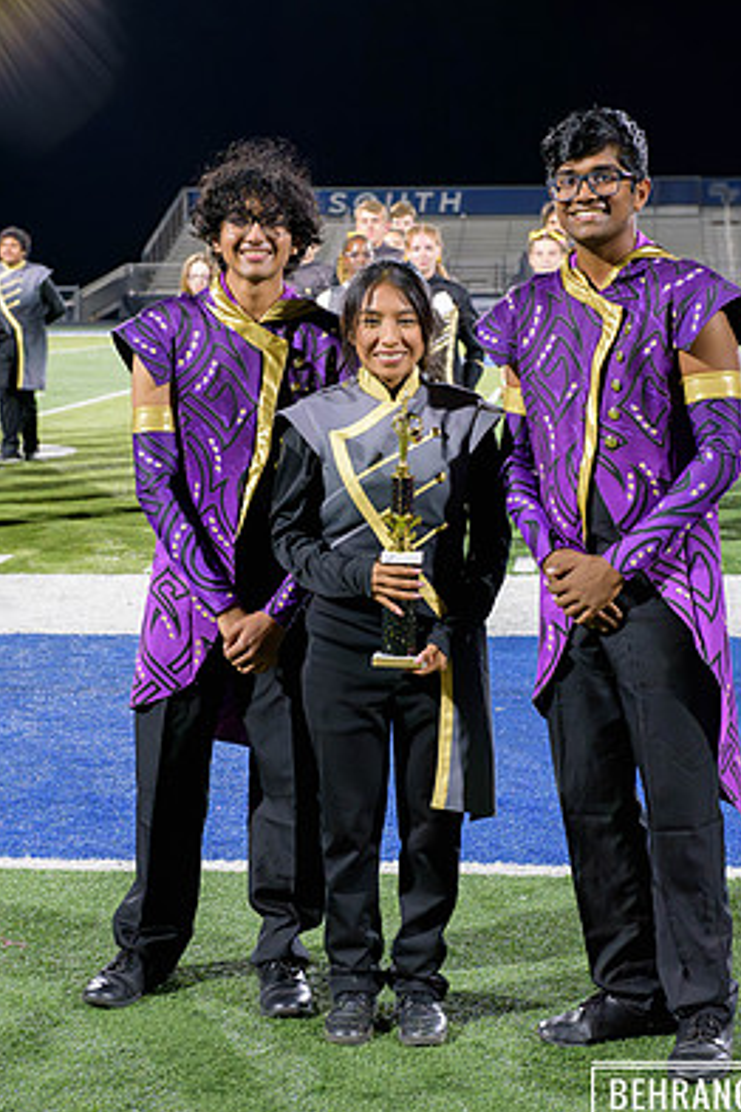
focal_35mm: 71
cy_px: 586
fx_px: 2192
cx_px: 421
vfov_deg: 28.4
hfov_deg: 19.2
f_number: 6.3
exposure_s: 1/200
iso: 12800
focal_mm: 62
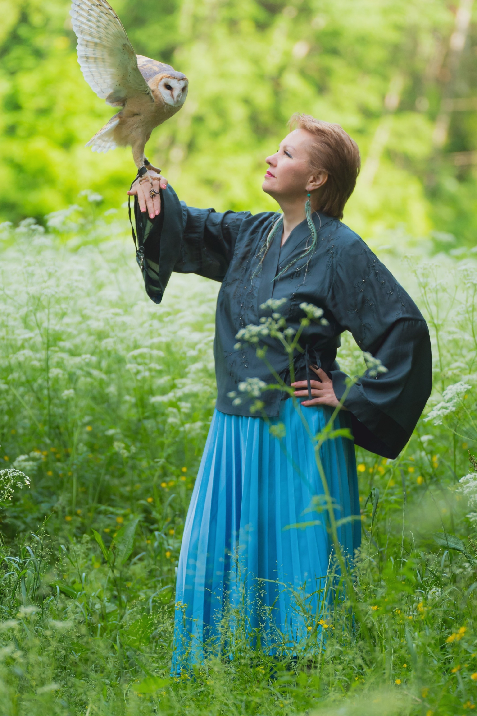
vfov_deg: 14.2
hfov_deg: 9.5
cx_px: 255
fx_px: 2881
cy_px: 325
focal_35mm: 145
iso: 640
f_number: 2.8
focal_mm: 114
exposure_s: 1/1250
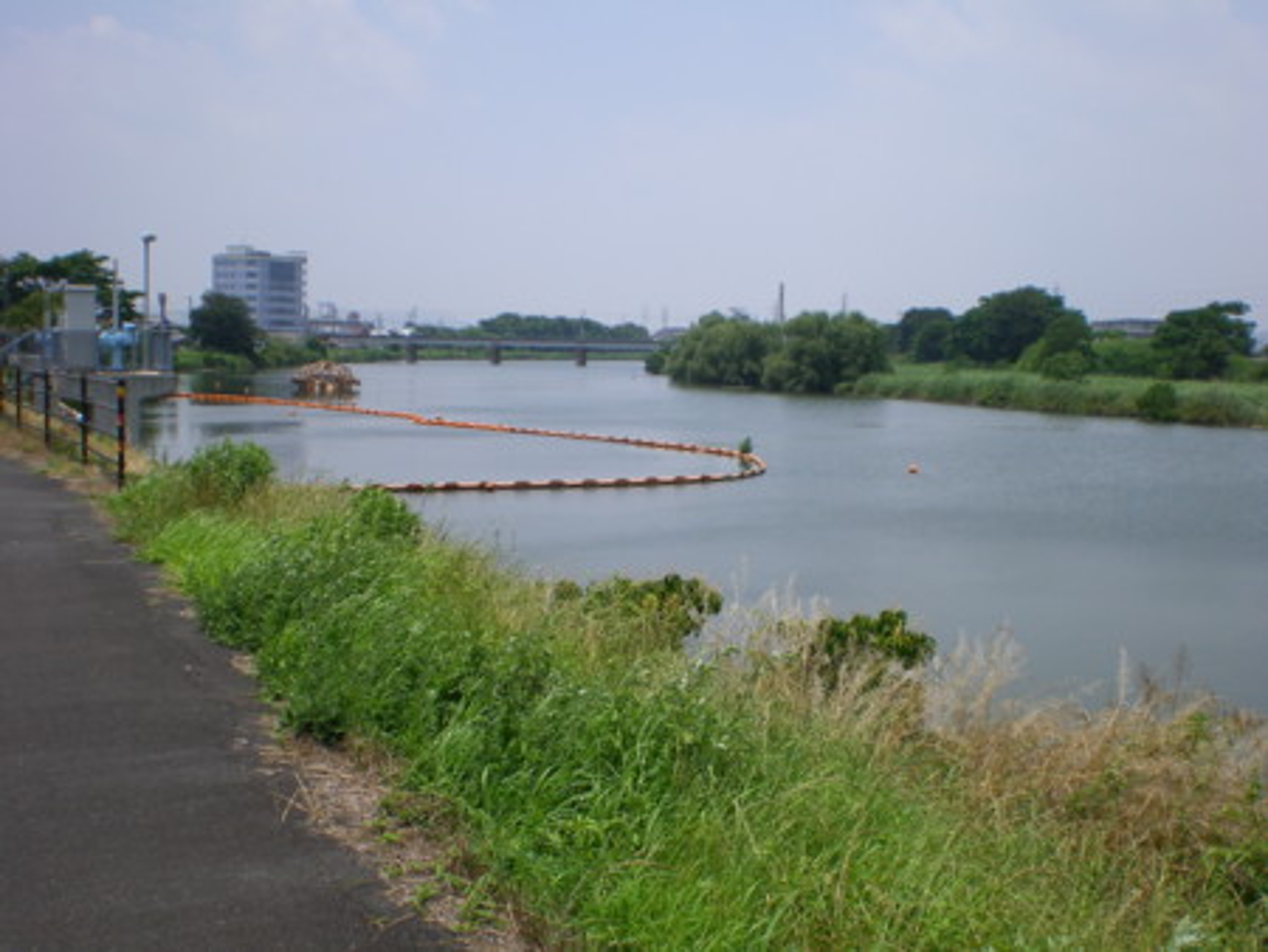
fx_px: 1393
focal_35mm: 38
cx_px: 634
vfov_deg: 37.8
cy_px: 476
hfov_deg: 49.0
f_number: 4.6
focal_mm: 6.3
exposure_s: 1/400
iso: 64
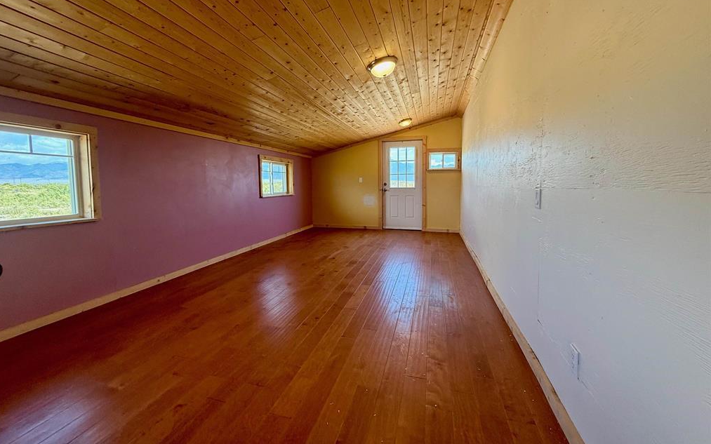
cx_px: 352
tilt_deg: -3.6
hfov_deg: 101.5
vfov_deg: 74.6
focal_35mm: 15
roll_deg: +0.4
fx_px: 291
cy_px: 203
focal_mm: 2.22
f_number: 2.2
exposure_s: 1/120
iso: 125
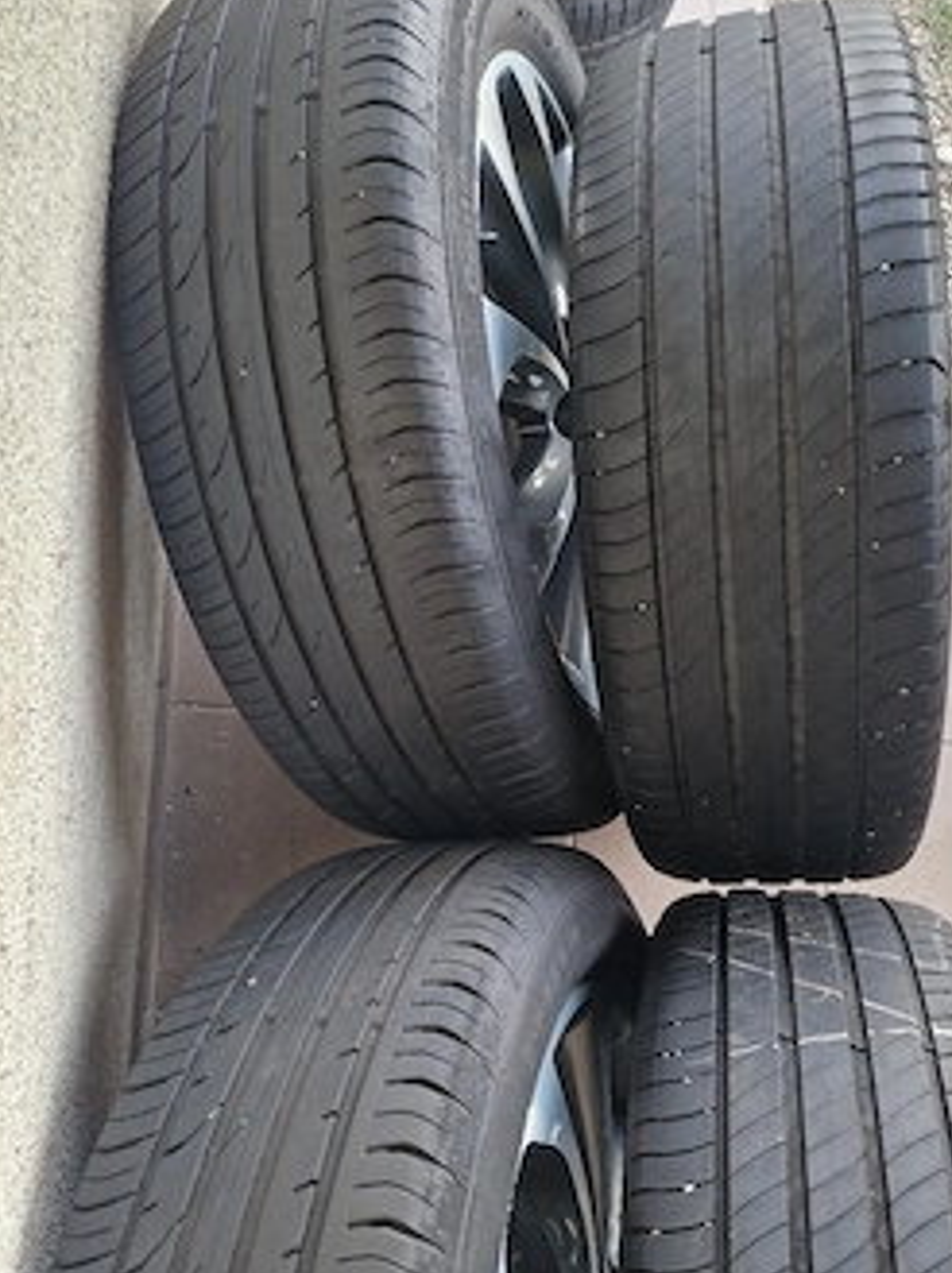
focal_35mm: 28
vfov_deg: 63.2
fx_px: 1029
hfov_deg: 49.6
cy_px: 724
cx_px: 499
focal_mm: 5.4
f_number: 1.8
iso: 125
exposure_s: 1/100
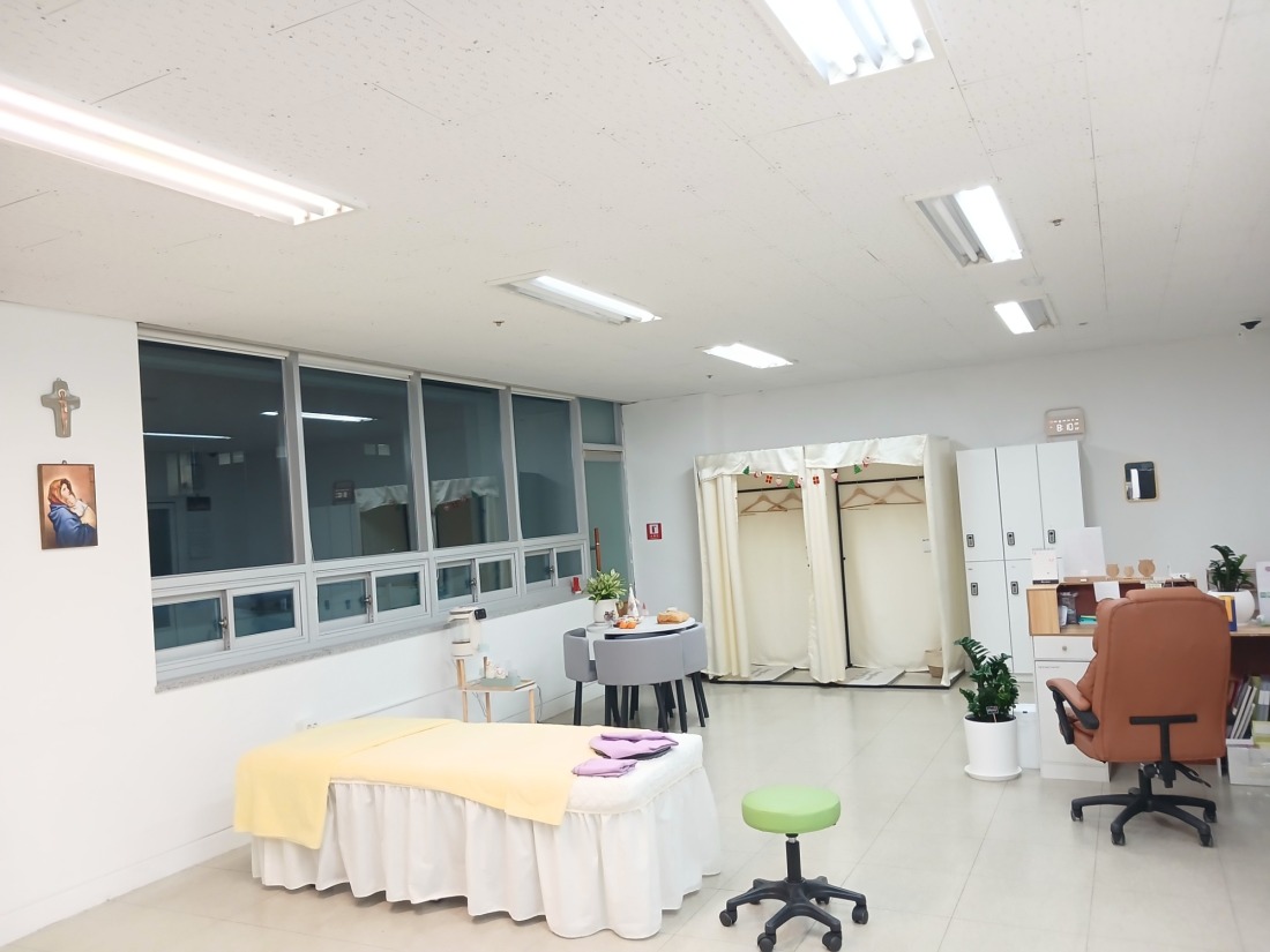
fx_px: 991
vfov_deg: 51.4
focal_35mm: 27
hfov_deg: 65.3
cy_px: 476
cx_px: 635
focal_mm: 3.98
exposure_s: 1/40
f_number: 1.8
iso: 250
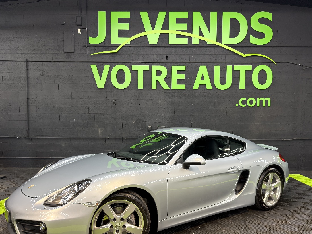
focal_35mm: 28
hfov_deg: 63.4
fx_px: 252
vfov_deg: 49.6
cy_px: 134
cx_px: 168
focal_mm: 6.76
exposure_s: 1/50
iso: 100
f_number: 1.78
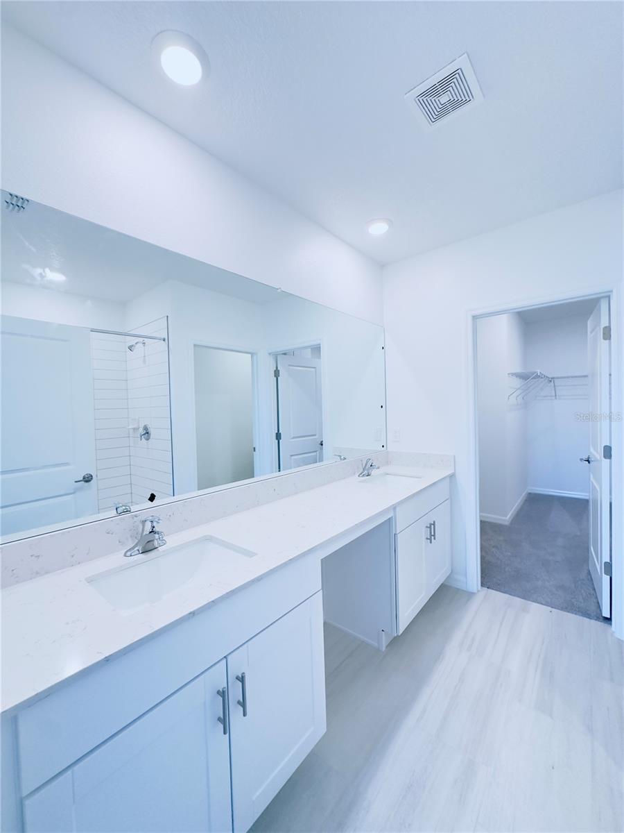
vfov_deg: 102.1
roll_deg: +1.1
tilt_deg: -1.1
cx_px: 312
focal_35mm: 14
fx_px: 336
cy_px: 416
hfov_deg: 85.7
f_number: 2.2
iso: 320
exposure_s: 1/120
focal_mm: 2.22
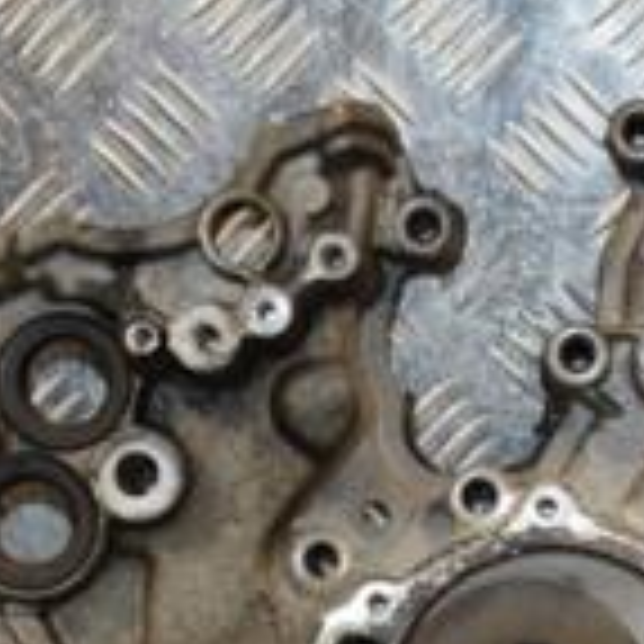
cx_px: 432
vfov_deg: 10.6
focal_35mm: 161
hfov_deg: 10.8
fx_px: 3389
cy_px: 806
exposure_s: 1/160
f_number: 5
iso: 800
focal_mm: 30
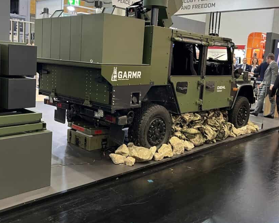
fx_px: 305
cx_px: 108
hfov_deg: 48.7
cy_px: 93
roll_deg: -3.1
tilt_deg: -6.9
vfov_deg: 40.0
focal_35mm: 37
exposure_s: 1/50
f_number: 1.6
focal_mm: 5.1
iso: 200
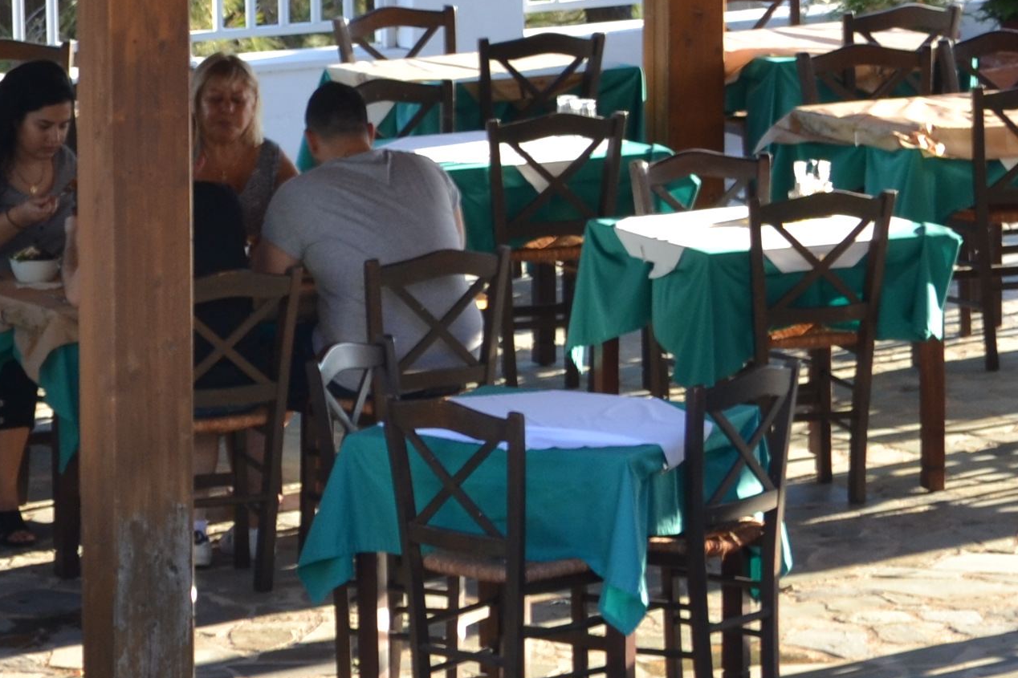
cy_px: -305
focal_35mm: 300
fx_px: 8476
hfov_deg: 6.9
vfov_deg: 4.6
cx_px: 453
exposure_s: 1/125
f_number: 5.6
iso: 220
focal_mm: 55
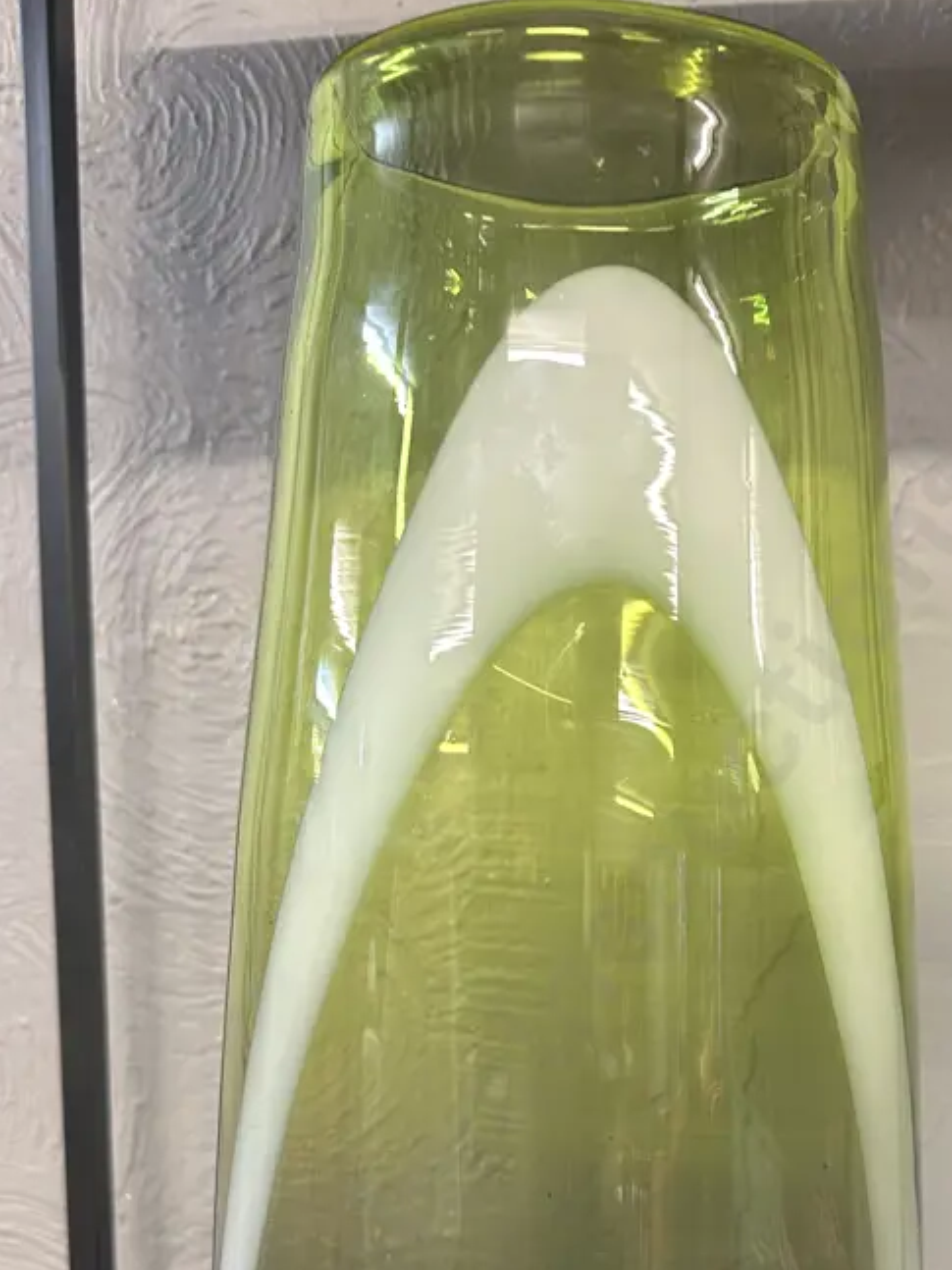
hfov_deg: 37.4
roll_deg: -1.3
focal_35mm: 38
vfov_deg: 47.1
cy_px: 958
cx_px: 605
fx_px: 1394
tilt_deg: -8.8
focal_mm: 6.86
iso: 200
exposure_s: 1/50
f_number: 1.78
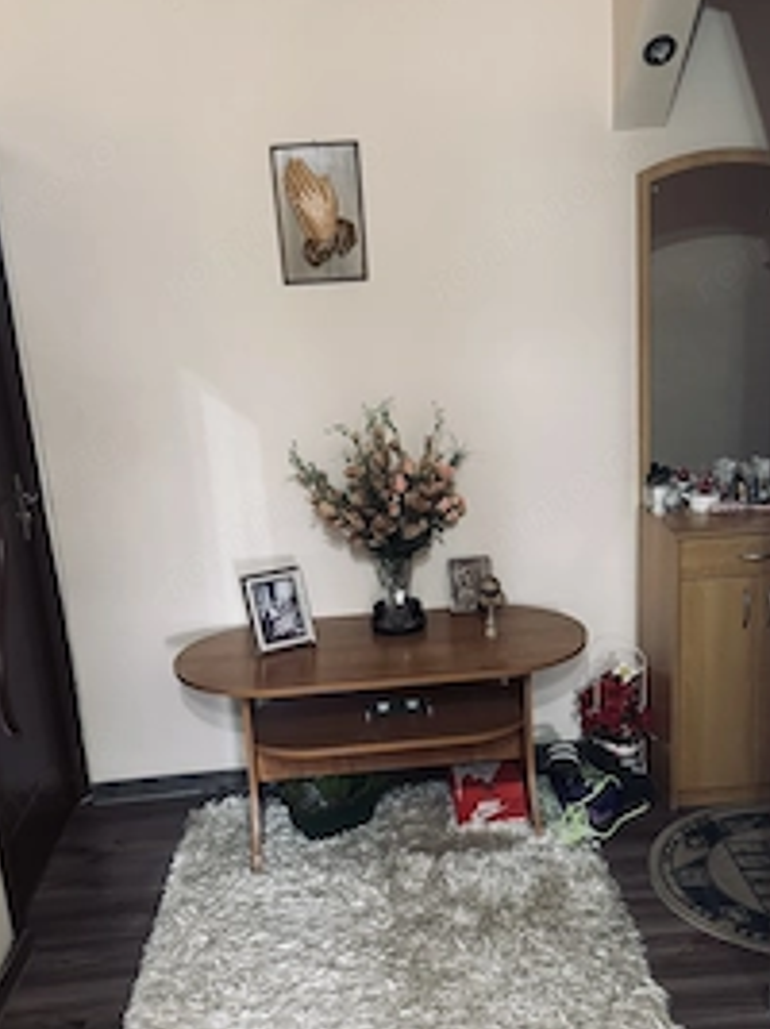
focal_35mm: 36
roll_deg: +2.7
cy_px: 574
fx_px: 1069
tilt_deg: -12.8
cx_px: 412
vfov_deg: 51.3
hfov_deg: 39.6
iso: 640
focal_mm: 6.76
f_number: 1.78
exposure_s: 1/50
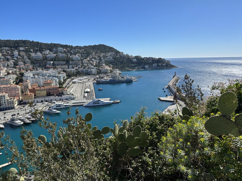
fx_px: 175
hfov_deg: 69.4
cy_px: 92
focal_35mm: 25
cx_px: 122
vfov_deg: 54.9
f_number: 1.78
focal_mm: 6.86
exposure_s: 1/5848
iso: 80
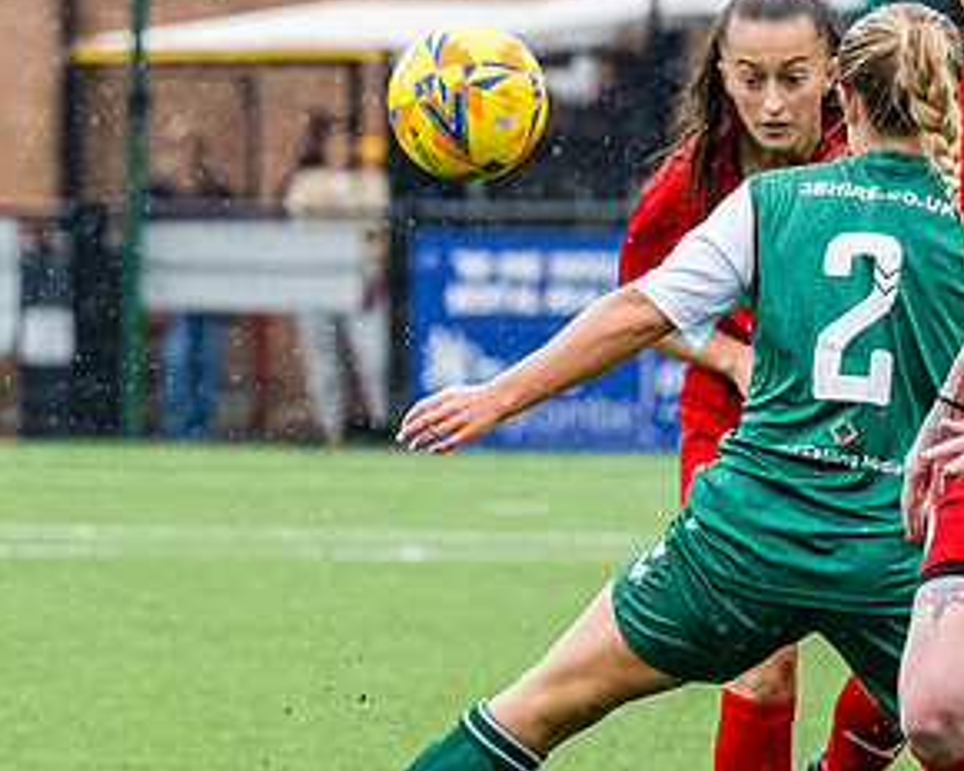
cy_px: 379
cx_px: 402
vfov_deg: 2.4
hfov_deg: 3.0
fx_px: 18146
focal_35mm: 636
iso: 1250
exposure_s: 1/1250
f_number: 4
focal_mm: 135
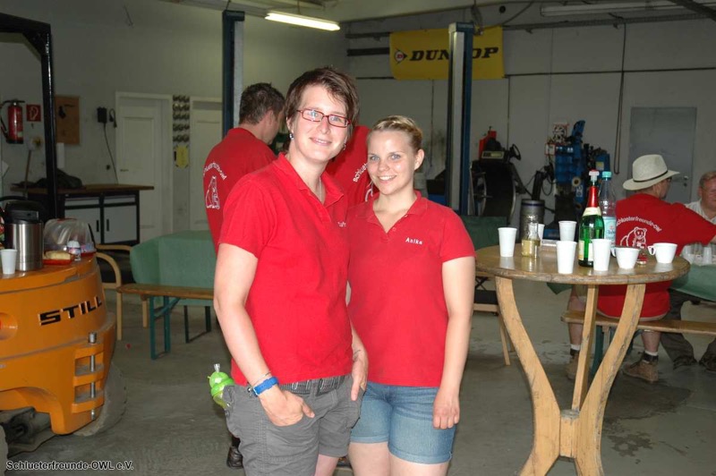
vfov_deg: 28.9
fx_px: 924
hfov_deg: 42.4
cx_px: 358
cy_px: 238
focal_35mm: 46
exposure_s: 1/60
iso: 400
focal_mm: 31
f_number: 4
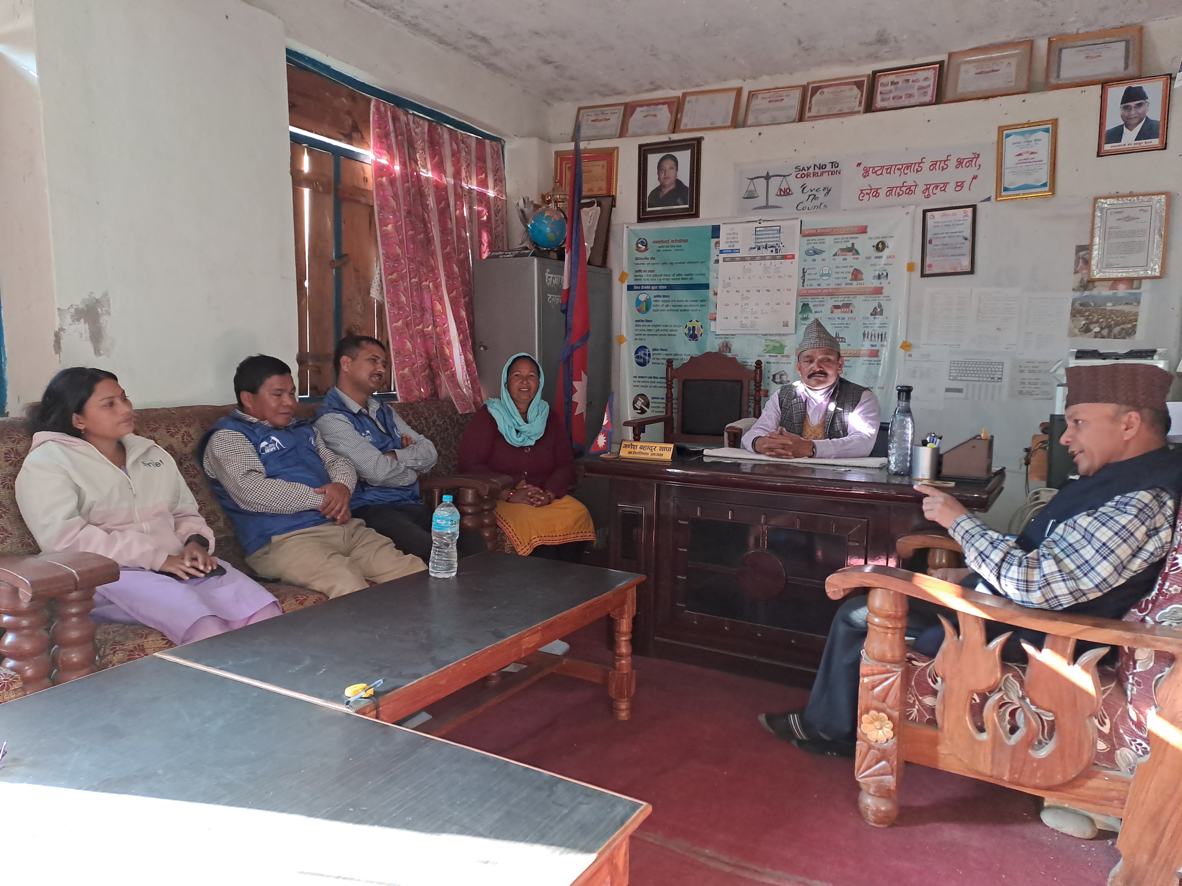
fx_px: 854
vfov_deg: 54.9
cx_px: 591
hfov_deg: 69.4
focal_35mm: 25
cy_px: 443
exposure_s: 1/50
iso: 320
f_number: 1.8
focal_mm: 4.65
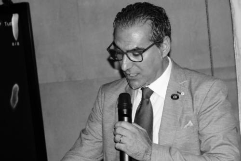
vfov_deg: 13.1
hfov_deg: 19.4
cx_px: 120
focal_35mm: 105
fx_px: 703
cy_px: 80
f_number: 5.6
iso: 400
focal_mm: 70
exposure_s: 1/125
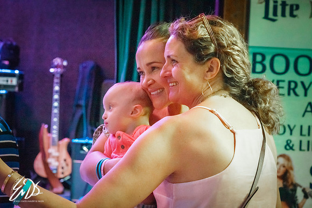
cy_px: 104
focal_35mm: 55
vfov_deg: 24.6
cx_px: 156
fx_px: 477
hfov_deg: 36.2
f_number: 4.5
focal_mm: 55
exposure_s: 1/125
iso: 3200
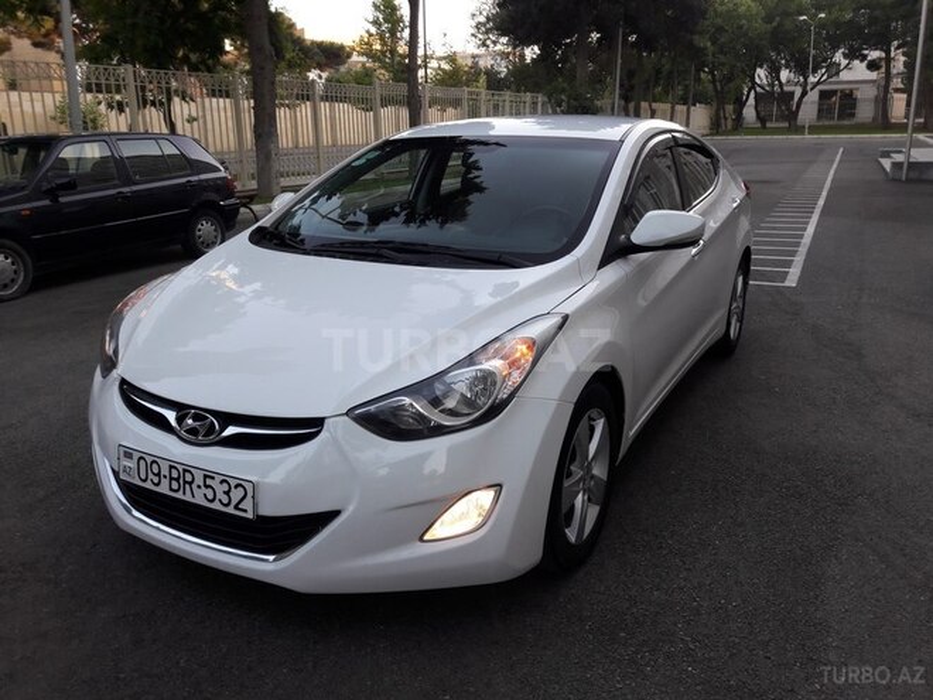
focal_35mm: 28
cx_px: 466
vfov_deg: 49.7
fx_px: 755
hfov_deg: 63.4
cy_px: 350
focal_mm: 3.7
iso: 40
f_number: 1.9
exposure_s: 1/107
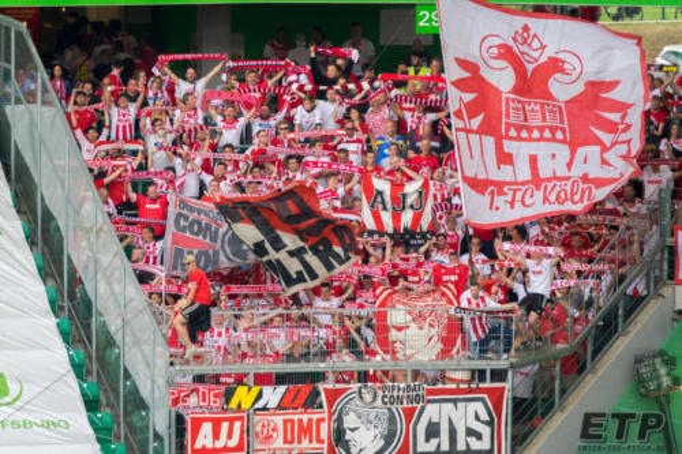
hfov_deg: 5.2
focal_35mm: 400
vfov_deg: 3.4
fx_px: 7575
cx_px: 341
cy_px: 227
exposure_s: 1/500
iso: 800
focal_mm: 146.76
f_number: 4
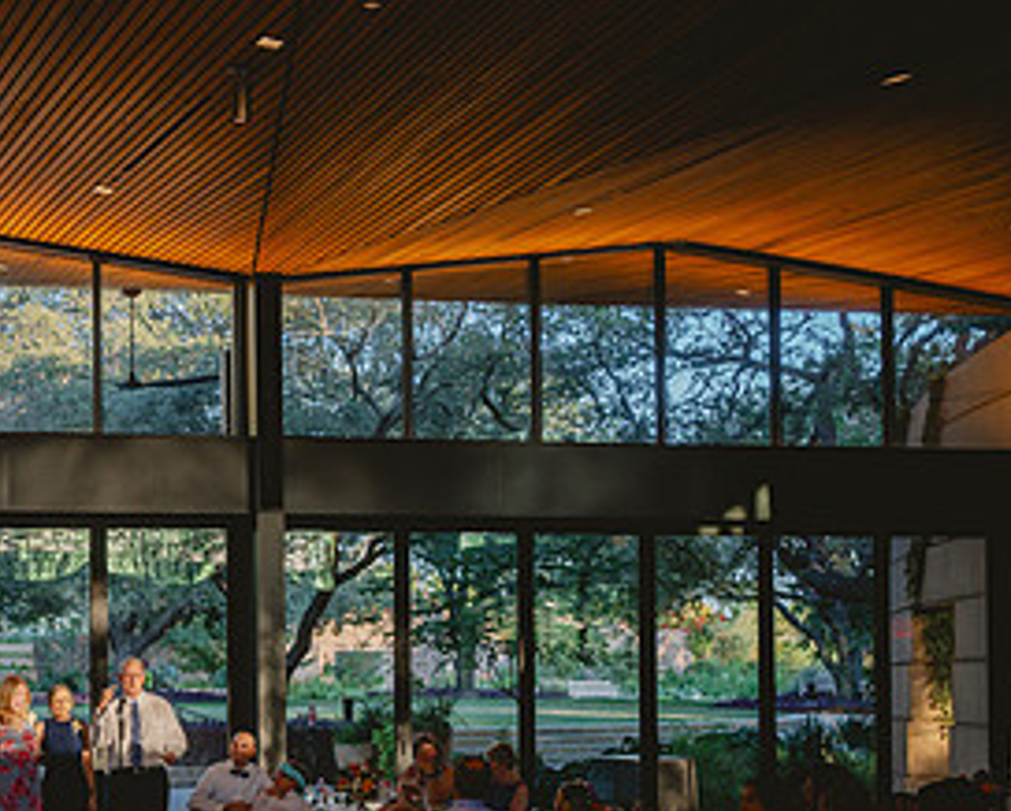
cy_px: 658
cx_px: -48
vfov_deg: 24.2
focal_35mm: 62
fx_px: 1856
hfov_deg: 28.2
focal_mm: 31
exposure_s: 1/400
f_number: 2.8
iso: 250
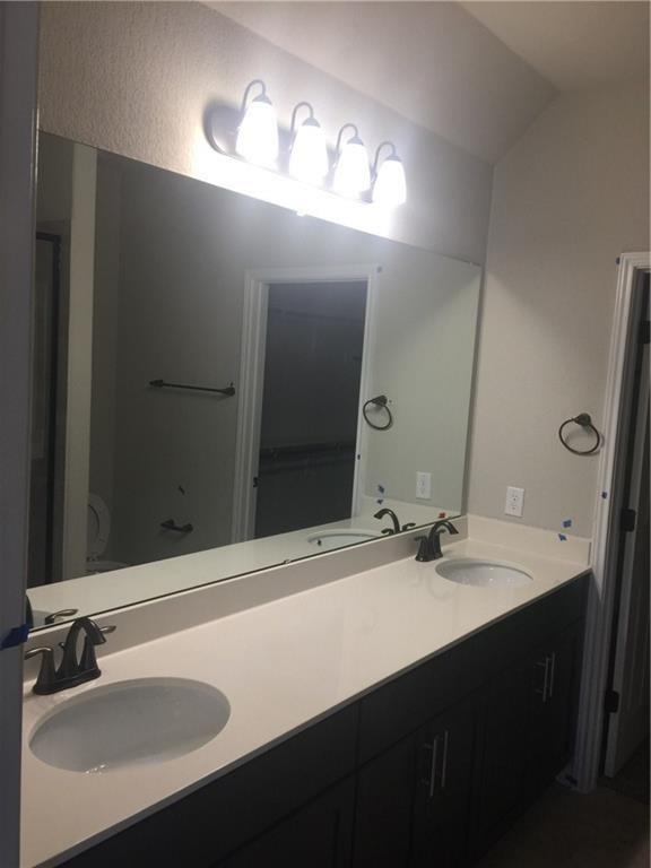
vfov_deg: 61.7
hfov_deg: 48.2
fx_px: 727
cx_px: 326
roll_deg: -2.5
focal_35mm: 29
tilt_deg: -5.3
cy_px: 434
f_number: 2.2
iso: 32
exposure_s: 1/40
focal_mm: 4.15
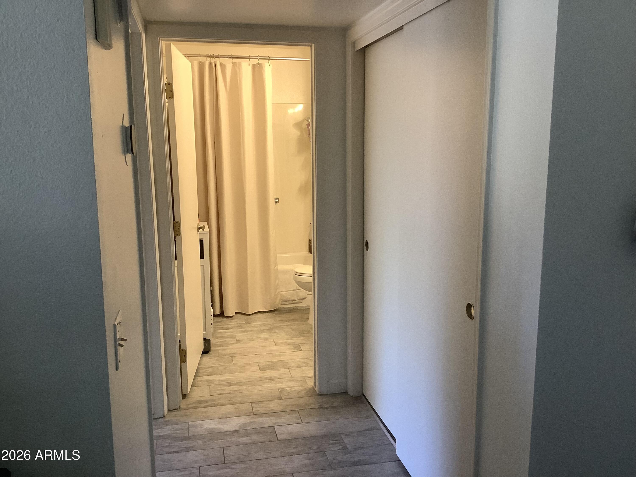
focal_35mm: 31
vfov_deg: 45.4
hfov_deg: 58.4
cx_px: 318
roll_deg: +0.9
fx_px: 570
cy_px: 238
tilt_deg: -9.9
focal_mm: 3.3
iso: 200
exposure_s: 1/60
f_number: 2.4
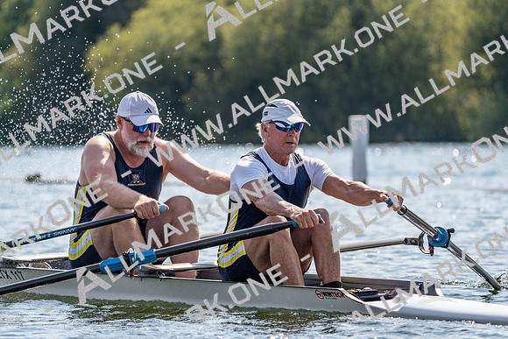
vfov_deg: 5.3
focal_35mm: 261
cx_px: 254
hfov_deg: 7.9
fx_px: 3684
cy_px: 170
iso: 250
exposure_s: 1/1600
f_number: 5.6
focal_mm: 261
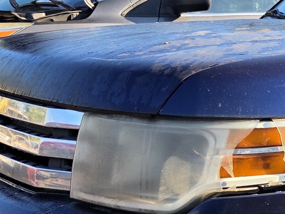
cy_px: 181
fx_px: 725
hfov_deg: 19.5
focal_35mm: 88
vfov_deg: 16.6
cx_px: 425
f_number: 1.8
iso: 80
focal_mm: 5.4
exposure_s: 1/2198
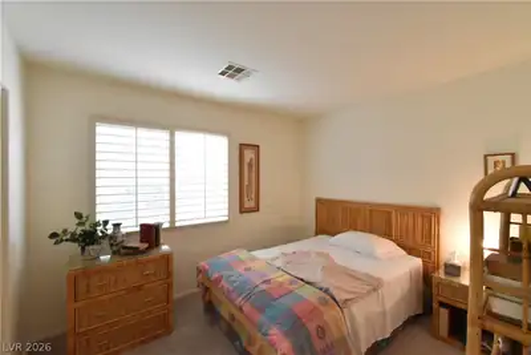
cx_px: 266
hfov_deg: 100.4
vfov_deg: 77.4
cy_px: 178
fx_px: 221
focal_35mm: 15
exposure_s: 1/5
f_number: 18
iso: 4000
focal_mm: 10
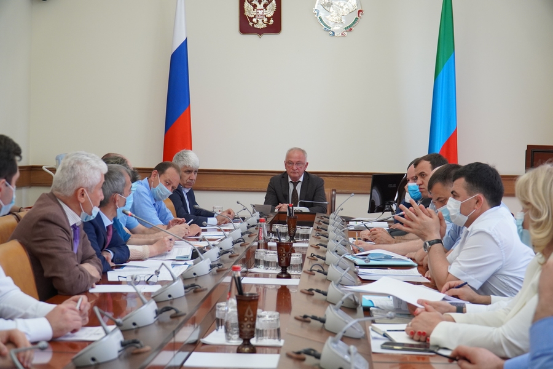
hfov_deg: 32.6
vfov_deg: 22.1
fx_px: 945
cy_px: 184
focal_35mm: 62
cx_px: 276
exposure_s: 1/160
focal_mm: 41
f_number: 4
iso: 1000
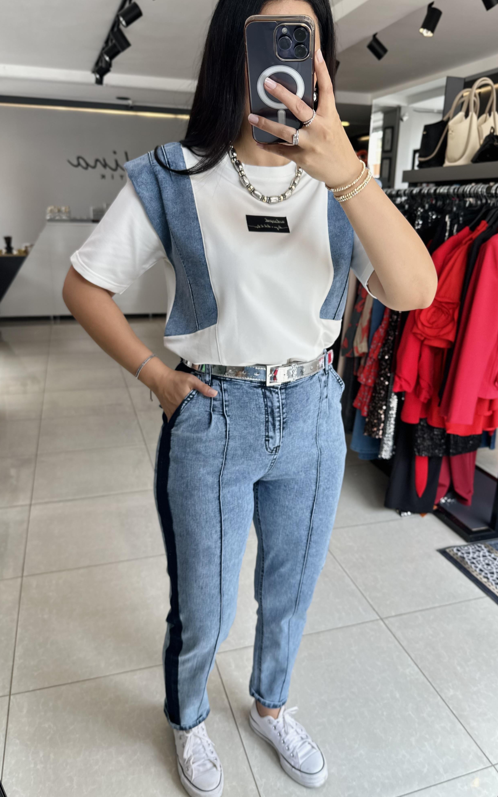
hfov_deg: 47.6
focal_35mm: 26
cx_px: 262
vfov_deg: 70.4
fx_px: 565
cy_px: 400
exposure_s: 1/189
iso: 64
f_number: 1.78
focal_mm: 6.86
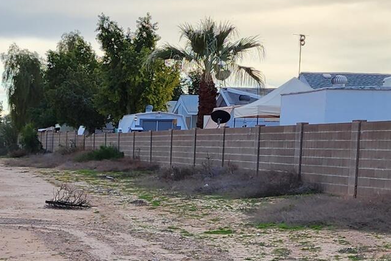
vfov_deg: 11.9
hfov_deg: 17.8
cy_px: 326
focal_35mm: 112
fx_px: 1216
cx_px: 4
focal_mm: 6.4
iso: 16
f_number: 1.8
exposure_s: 1/180
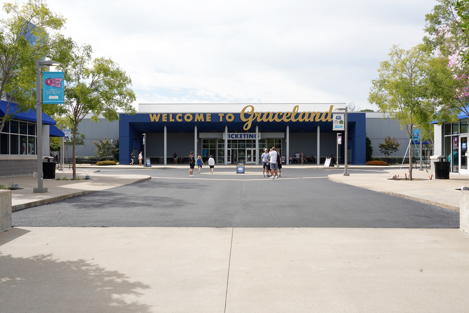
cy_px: 156
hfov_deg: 60.3
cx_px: 234
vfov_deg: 42.3
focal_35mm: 31
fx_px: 404
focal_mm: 31
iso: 100
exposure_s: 1/100
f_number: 13
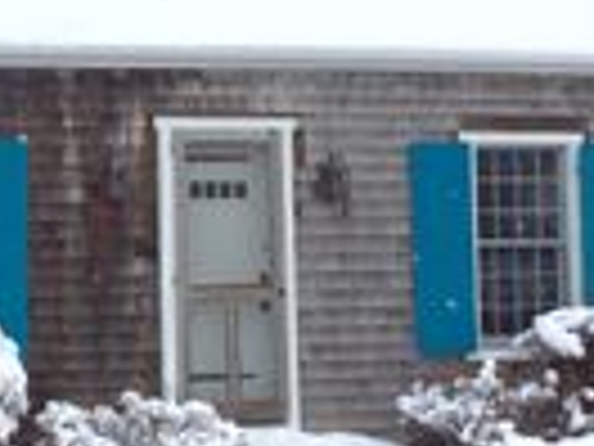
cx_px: -40
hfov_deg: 19.1
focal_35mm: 99
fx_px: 1699
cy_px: 77
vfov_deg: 14.8
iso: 32
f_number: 2.2
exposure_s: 1/1980
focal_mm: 4.15
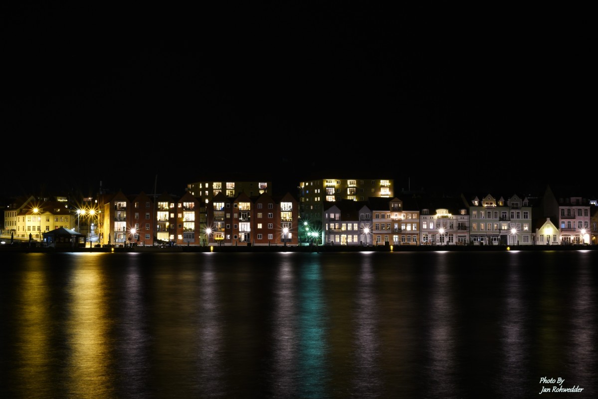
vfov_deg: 27.0
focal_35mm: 50
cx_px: 299
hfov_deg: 39.6
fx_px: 831
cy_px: 200
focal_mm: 50
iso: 200
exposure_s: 30
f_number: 16
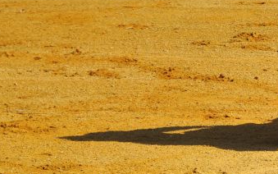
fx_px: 3145
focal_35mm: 415
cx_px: 394
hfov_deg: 5.0
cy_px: -101
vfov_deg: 3.2
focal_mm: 90
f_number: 8
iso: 200
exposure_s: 1/350
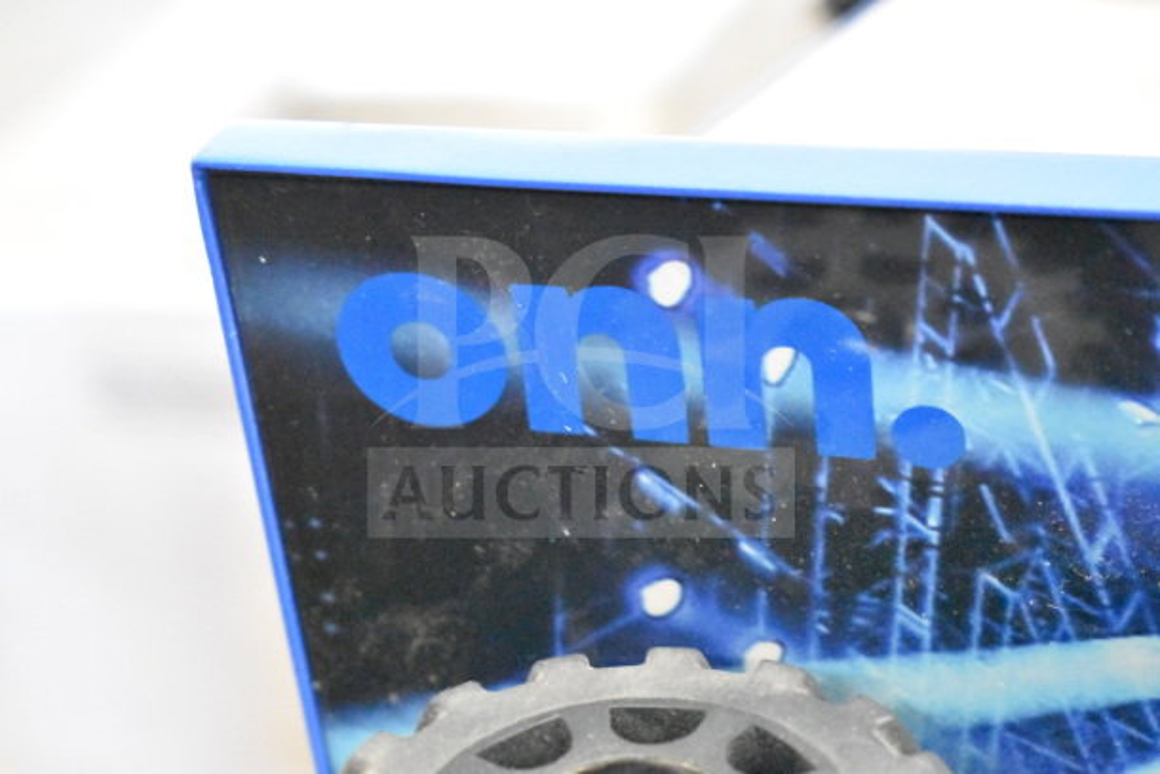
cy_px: 387
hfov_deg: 24.6
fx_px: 2659
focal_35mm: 82
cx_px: 580
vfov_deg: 16.6
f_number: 5.6
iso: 25600
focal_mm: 55
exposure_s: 1/60
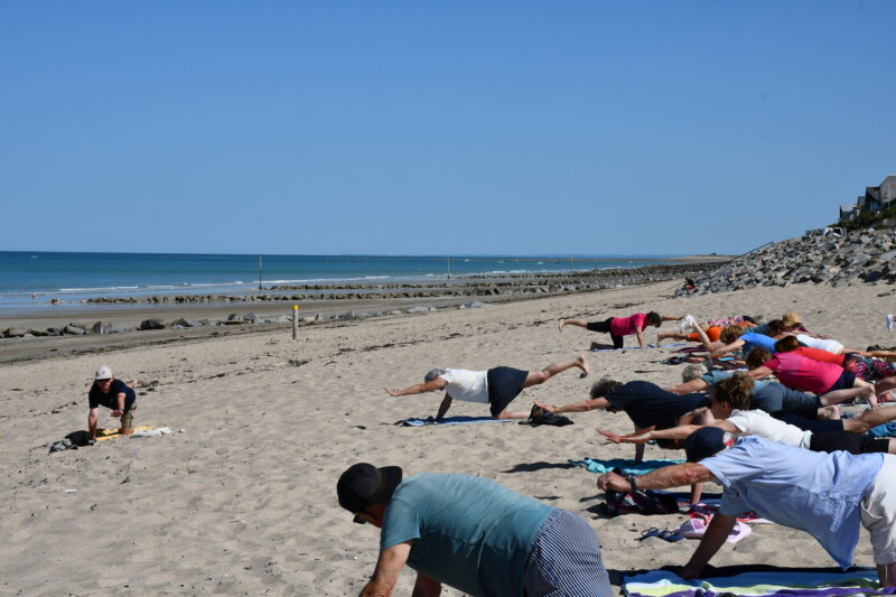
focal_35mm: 75
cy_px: 298
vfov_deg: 18.2
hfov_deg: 27.0
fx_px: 1866
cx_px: 448
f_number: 16
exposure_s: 1/1000
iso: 640
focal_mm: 50
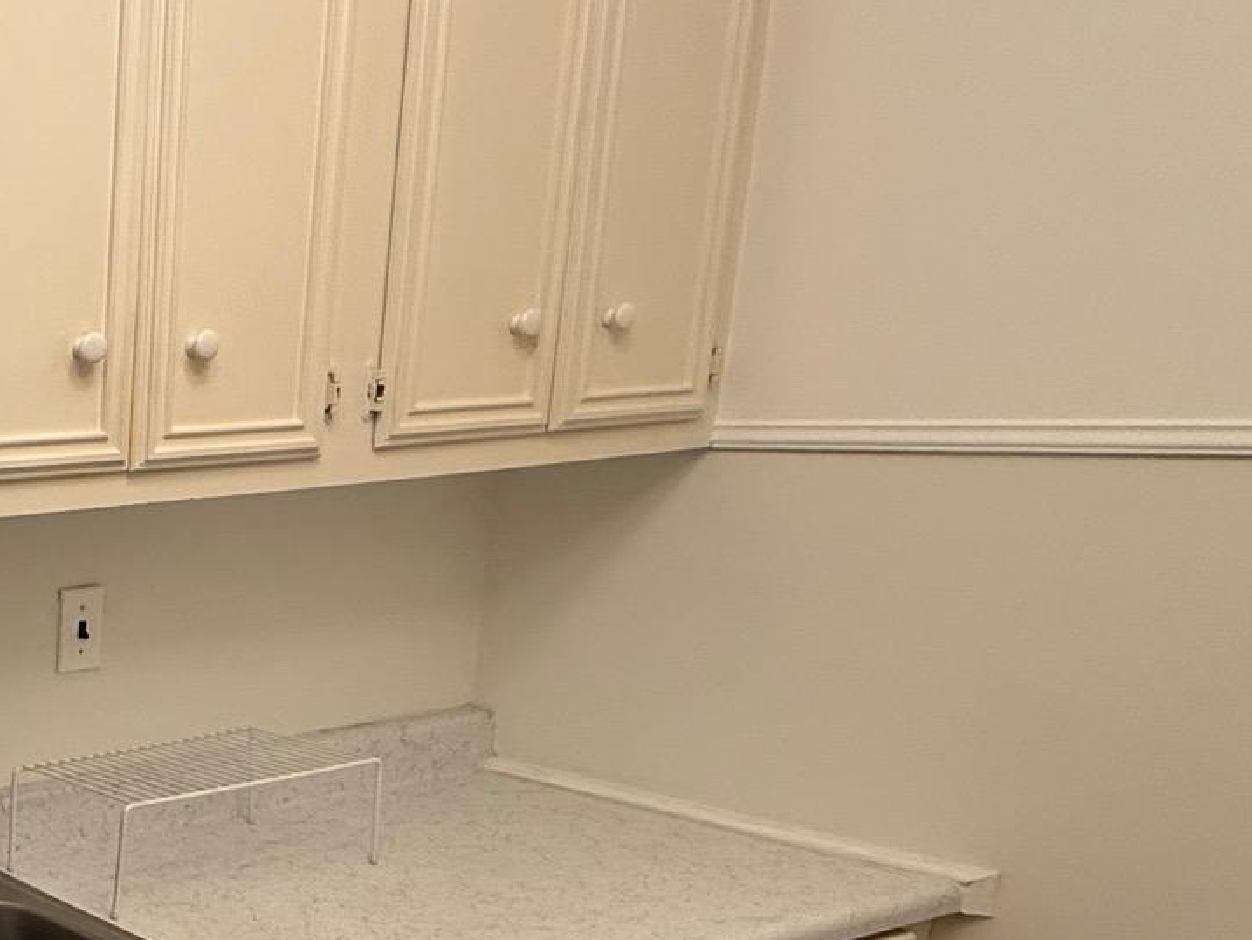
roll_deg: +3.0
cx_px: -410
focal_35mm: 40
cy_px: 767
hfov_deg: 33.1
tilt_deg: -14.2
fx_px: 1447
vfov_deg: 34.7
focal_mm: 2.22
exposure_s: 1/120
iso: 160
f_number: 2.2
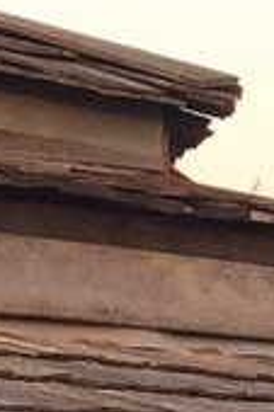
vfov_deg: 7.0
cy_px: 843
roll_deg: +0.6
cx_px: 1421
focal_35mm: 284
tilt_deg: -5.2
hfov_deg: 4.2
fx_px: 3249
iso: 32
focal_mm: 4.15
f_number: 2.2
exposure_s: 1/177
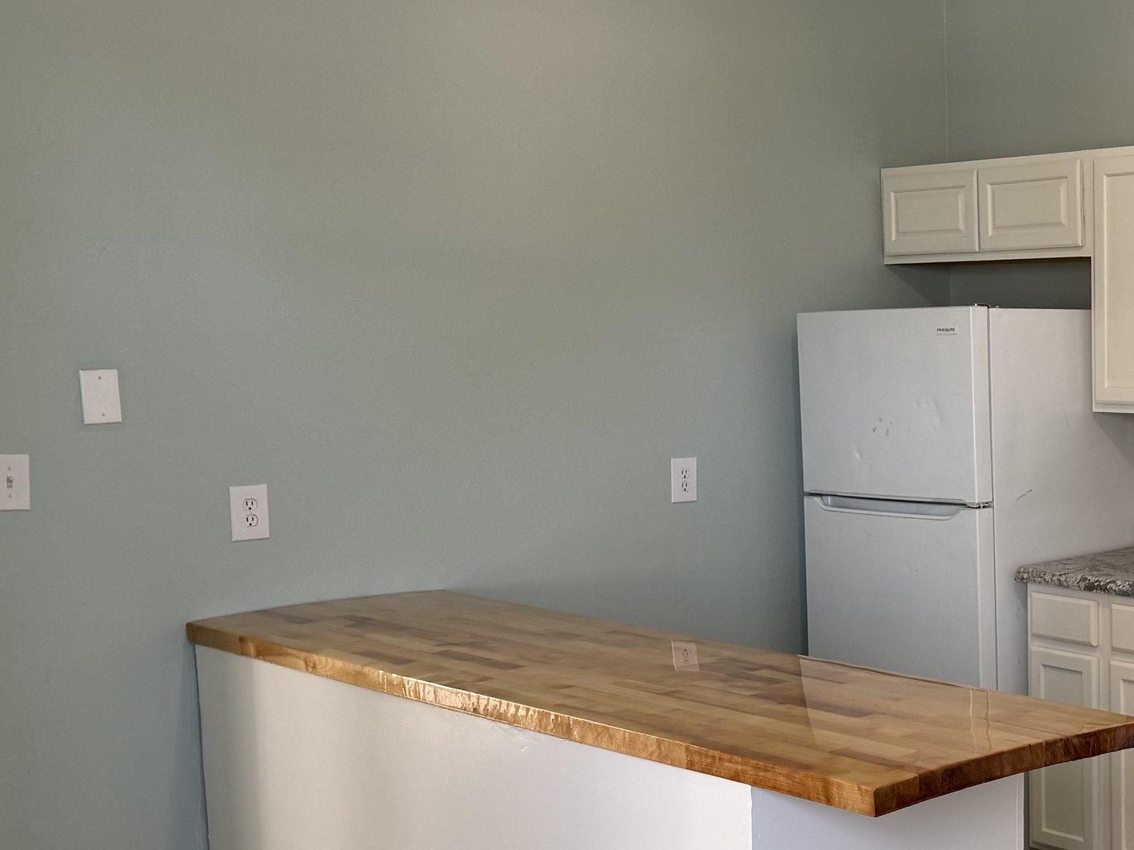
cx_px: 1130
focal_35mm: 52
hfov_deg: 33.7
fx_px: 1703
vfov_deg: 27.9
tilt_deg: -7.4
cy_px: 525
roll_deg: +0.9
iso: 125
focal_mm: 6.76
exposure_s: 1/60
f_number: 1.78
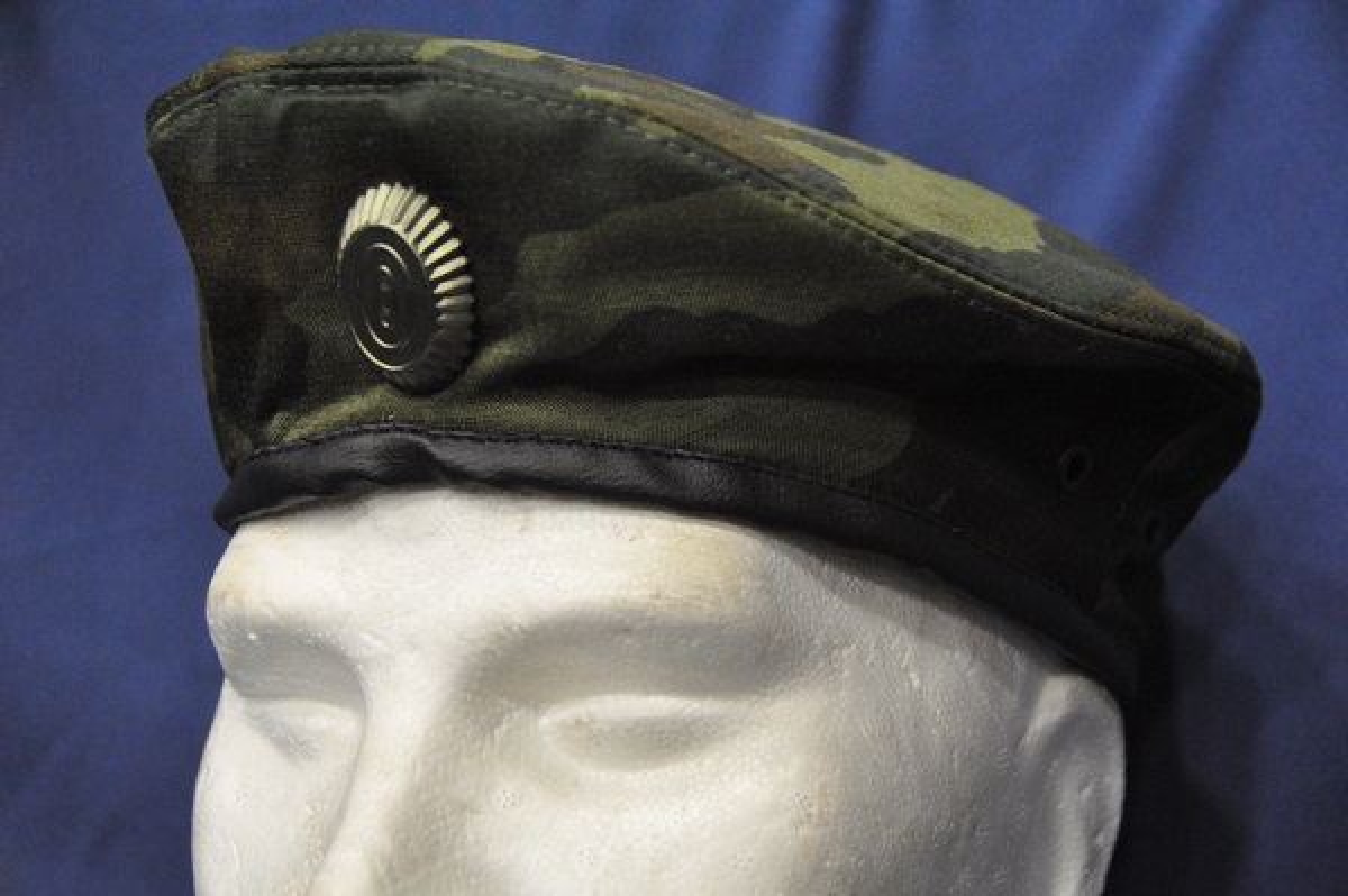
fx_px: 2918
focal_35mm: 78
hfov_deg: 26.0
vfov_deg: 17.5
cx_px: 674
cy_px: 448
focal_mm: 52
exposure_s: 1/100
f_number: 5
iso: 3200
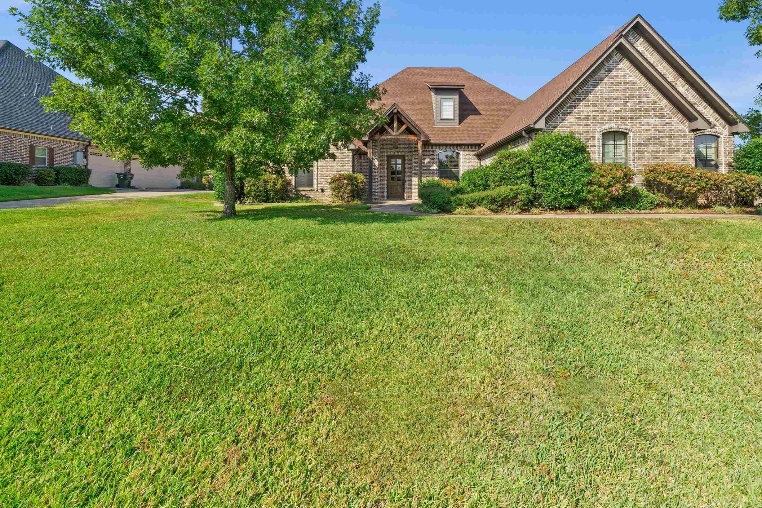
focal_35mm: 15
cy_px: 203
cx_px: 412
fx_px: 317
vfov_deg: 76.4
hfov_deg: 100.2
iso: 400
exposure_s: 1/500
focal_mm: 12
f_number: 8
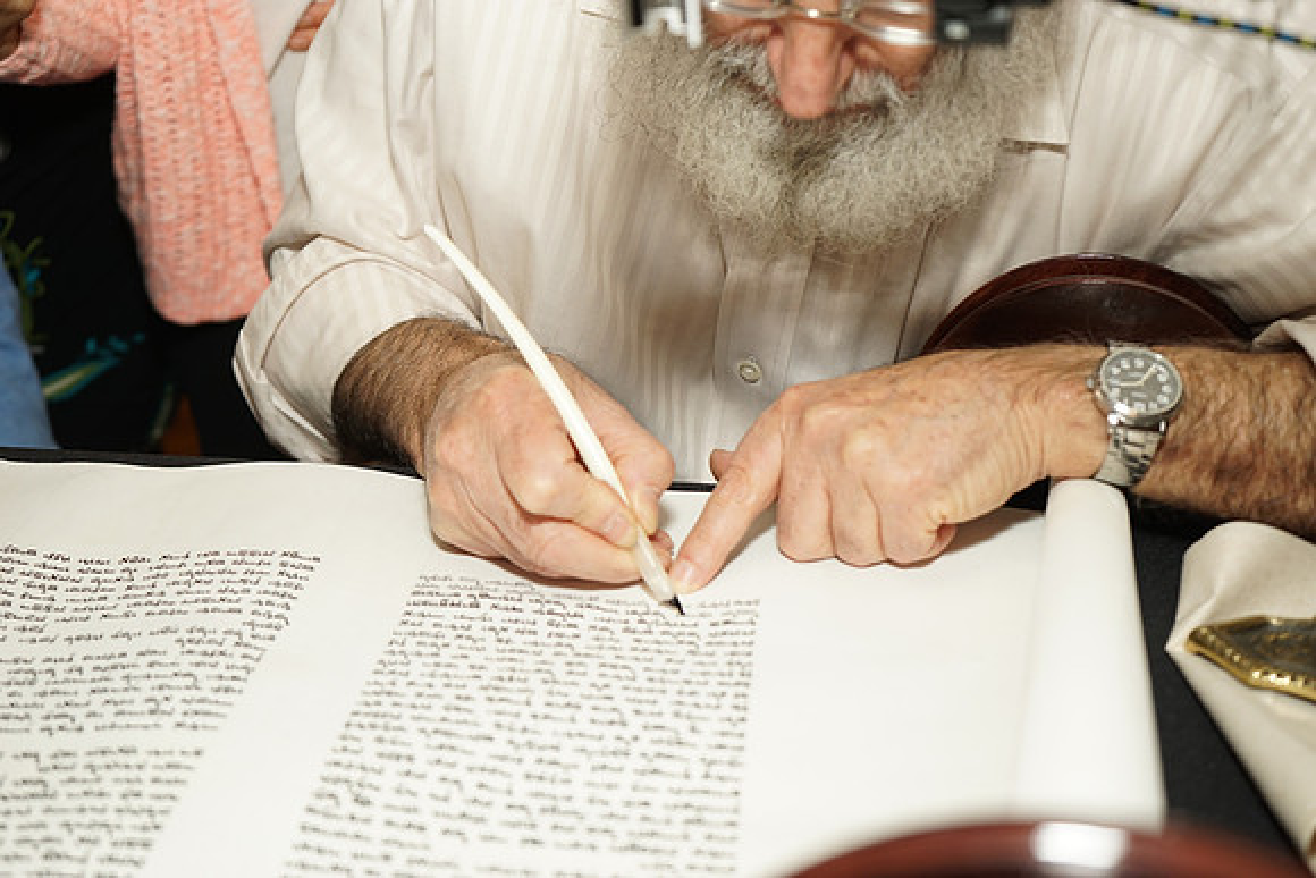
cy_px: 439
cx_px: 658
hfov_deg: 42.7
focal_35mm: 46
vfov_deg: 29.3
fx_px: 1682
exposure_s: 1/80
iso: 500
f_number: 4.5
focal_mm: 46
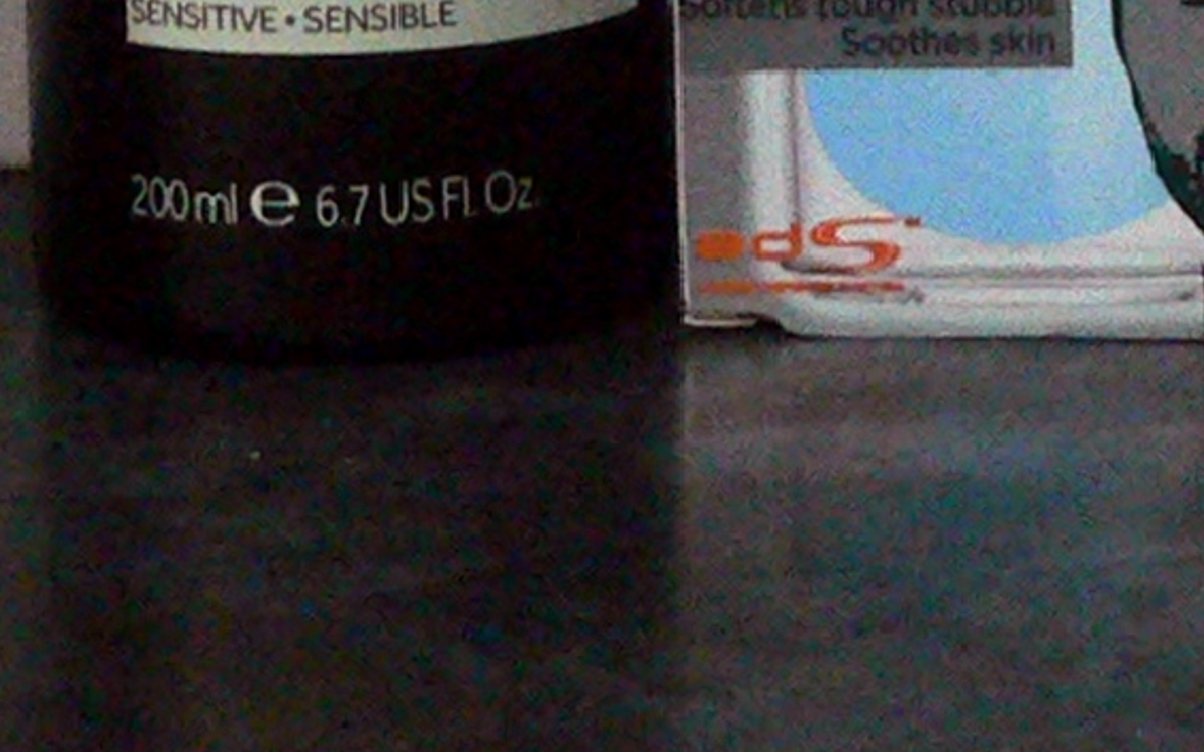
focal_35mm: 173
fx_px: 5676
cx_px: 1764
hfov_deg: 11.6
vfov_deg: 7.2
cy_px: -903
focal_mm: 6
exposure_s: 1/50
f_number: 2.8
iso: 400
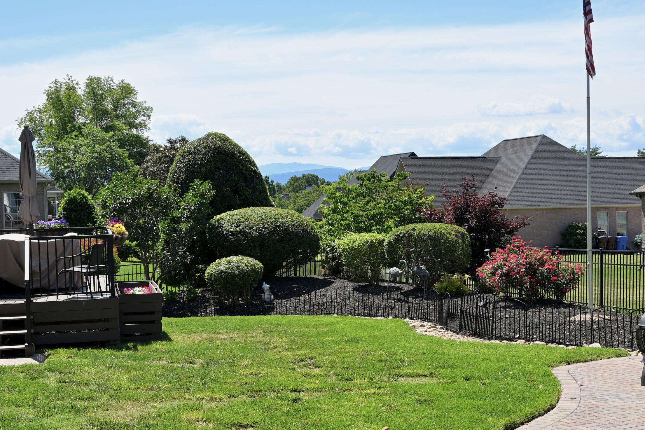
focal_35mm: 57
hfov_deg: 35.0
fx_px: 1021
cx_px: 366
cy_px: 239
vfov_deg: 23.8
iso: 100
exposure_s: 1/200
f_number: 10
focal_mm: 28
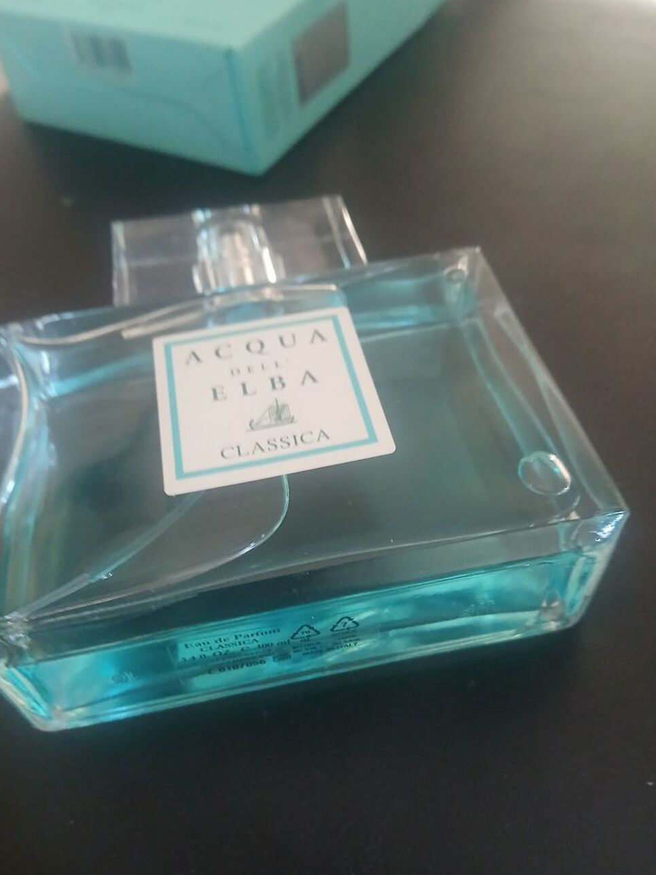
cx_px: 324
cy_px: 437
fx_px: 682
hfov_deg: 51.4
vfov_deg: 65.3
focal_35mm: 27
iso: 400
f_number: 1.8
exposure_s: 1/20
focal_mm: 3.98
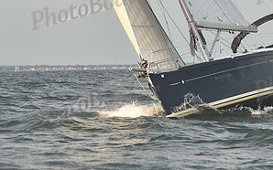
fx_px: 1770
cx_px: 208
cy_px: 41
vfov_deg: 5.5
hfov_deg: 8.8
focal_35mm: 238
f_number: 4.5
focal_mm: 120
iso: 250
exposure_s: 1/640
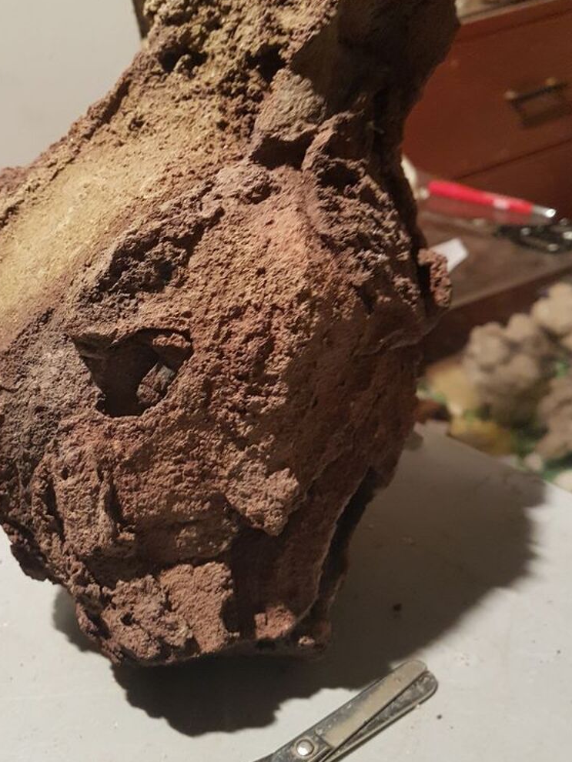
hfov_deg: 40.4
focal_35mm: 35
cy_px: 393
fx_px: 771
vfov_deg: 52.6
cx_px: 206
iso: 320
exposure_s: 1/100
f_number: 1.7
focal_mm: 4.2
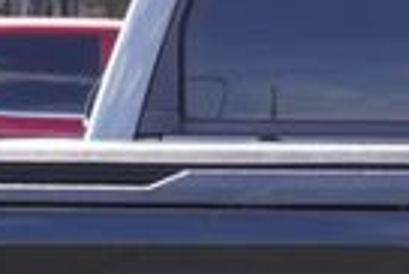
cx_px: 583
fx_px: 2704
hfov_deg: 8.5
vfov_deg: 5.6
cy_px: 617
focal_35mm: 238
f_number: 5.6
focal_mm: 21
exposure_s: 1/125
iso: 100
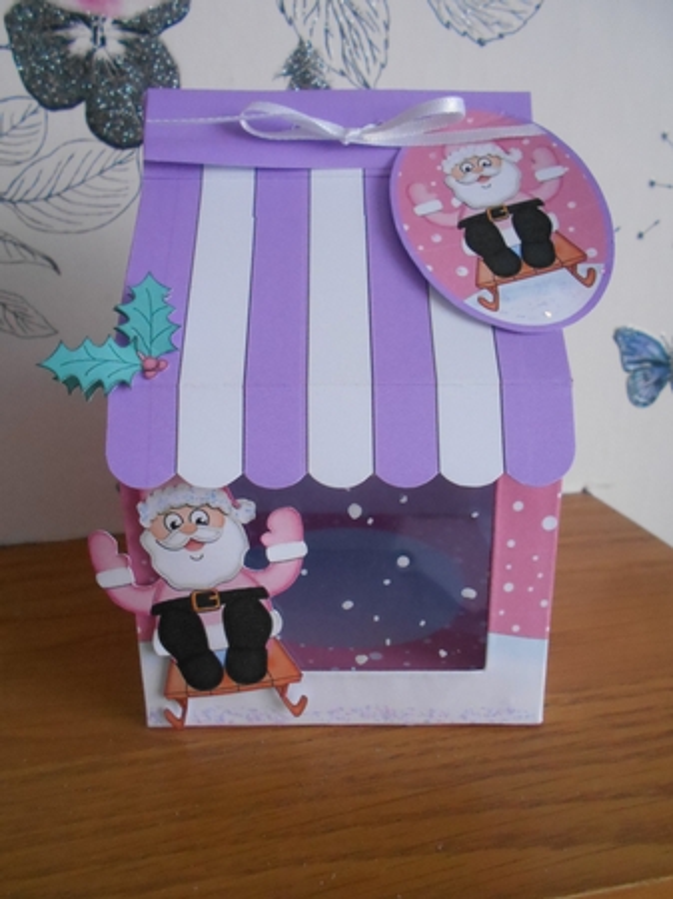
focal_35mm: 26
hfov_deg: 53.0
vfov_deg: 67.3
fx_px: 675
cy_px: 450
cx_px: 336
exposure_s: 1/80
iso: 800
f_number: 3.2
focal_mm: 4.6
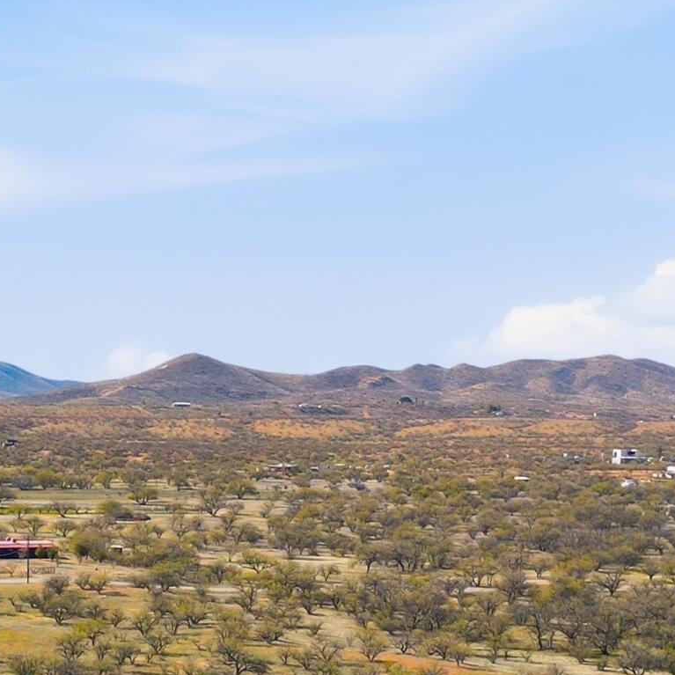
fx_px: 1831
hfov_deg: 20.8
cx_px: 257
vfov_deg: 20.6
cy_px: 564
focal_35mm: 83
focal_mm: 4.5
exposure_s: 1/640
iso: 100
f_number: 2.8
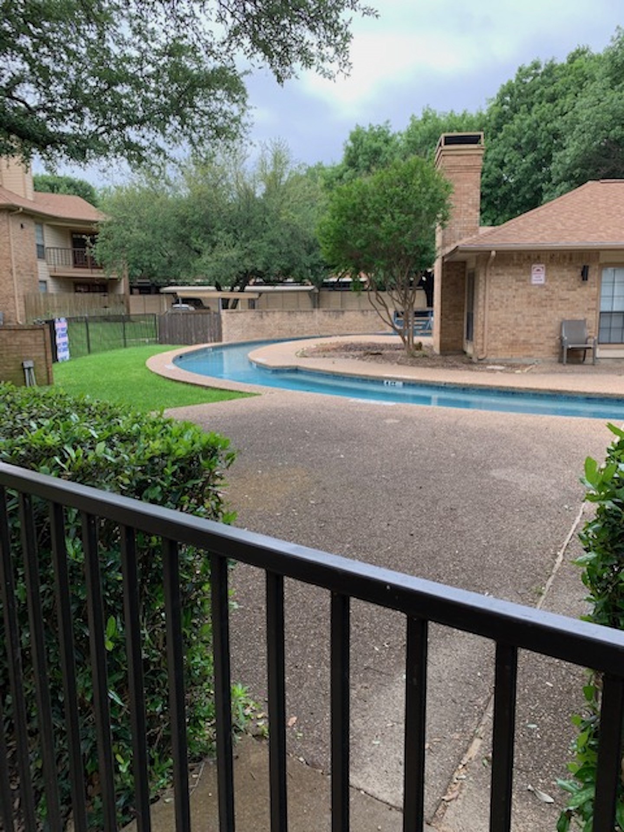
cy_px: 416
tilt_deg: -7.9
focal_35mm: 26
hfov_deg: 53.1
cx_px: 312
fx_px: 625
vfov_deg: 67.3
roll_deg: -0.5
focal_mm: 4.25
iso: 25
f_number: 1.8
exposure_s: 1/202
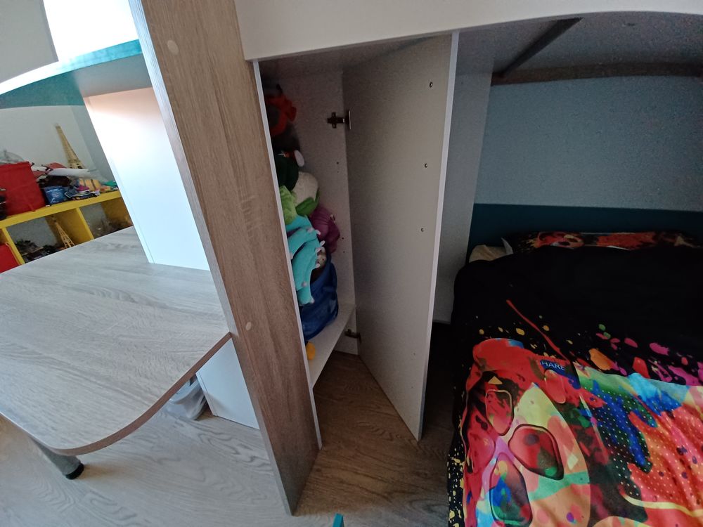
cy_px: 264
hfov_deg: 106.2
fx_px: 264
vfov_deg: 89.9
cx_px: 352
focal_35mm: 13
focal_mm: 1.42
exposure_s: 1/33.3
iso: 250
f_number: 2.2
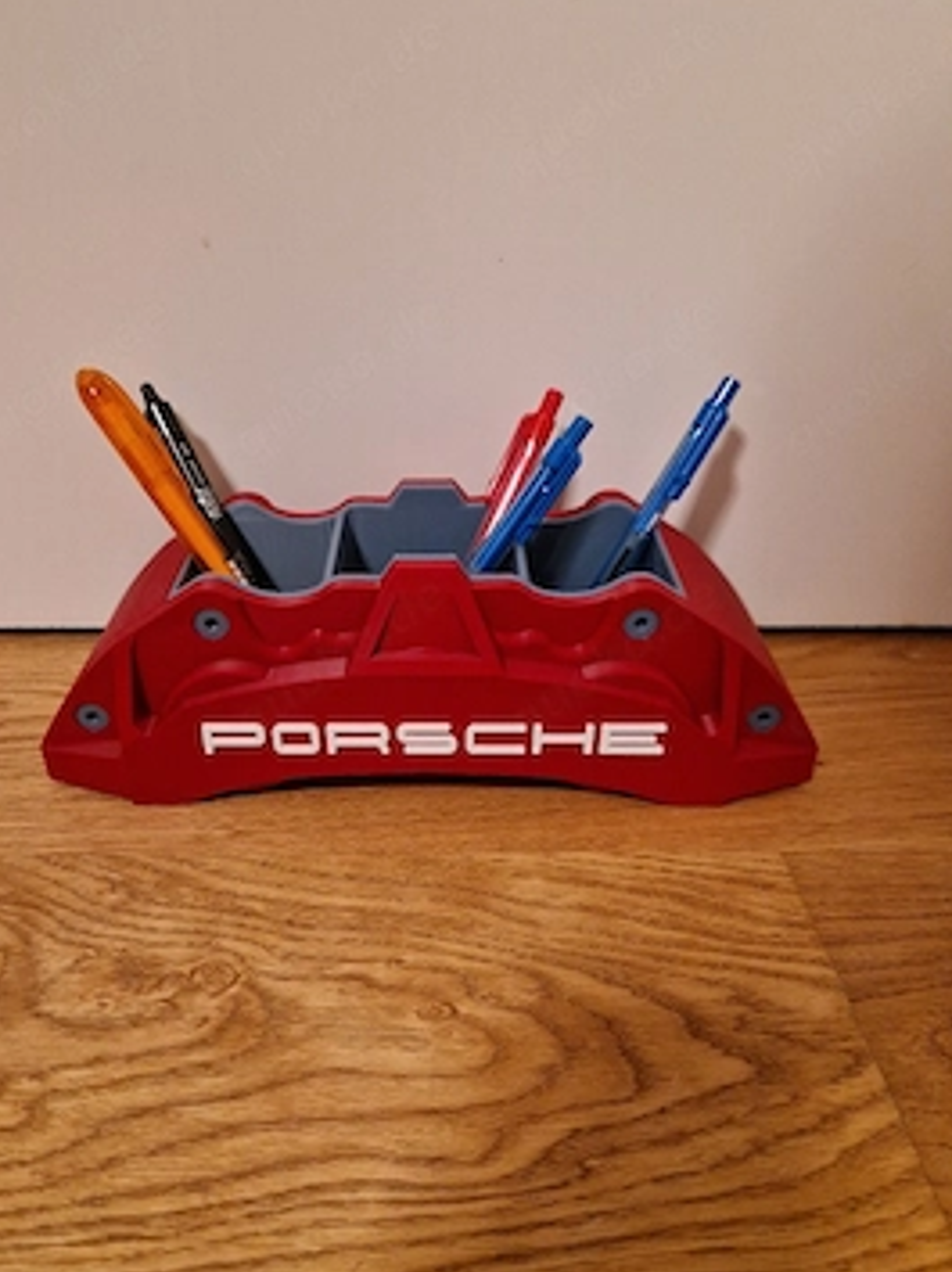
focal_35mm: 26
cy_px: 697
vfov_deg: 67.2
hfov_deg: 52.9
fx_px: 955
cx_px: 417
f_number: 1.8
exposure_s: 1/100
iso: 800
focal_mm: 5.4
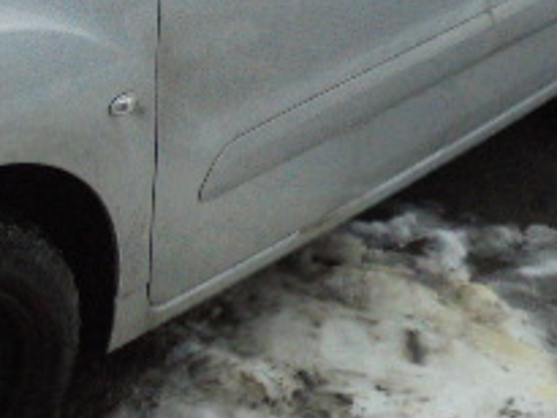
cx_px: 128
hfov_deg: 23.8
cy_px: 11
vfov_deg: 17.8
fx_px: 1304
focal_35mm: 81
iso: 500
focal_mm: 4.6
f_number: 3.5
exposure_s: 1/200
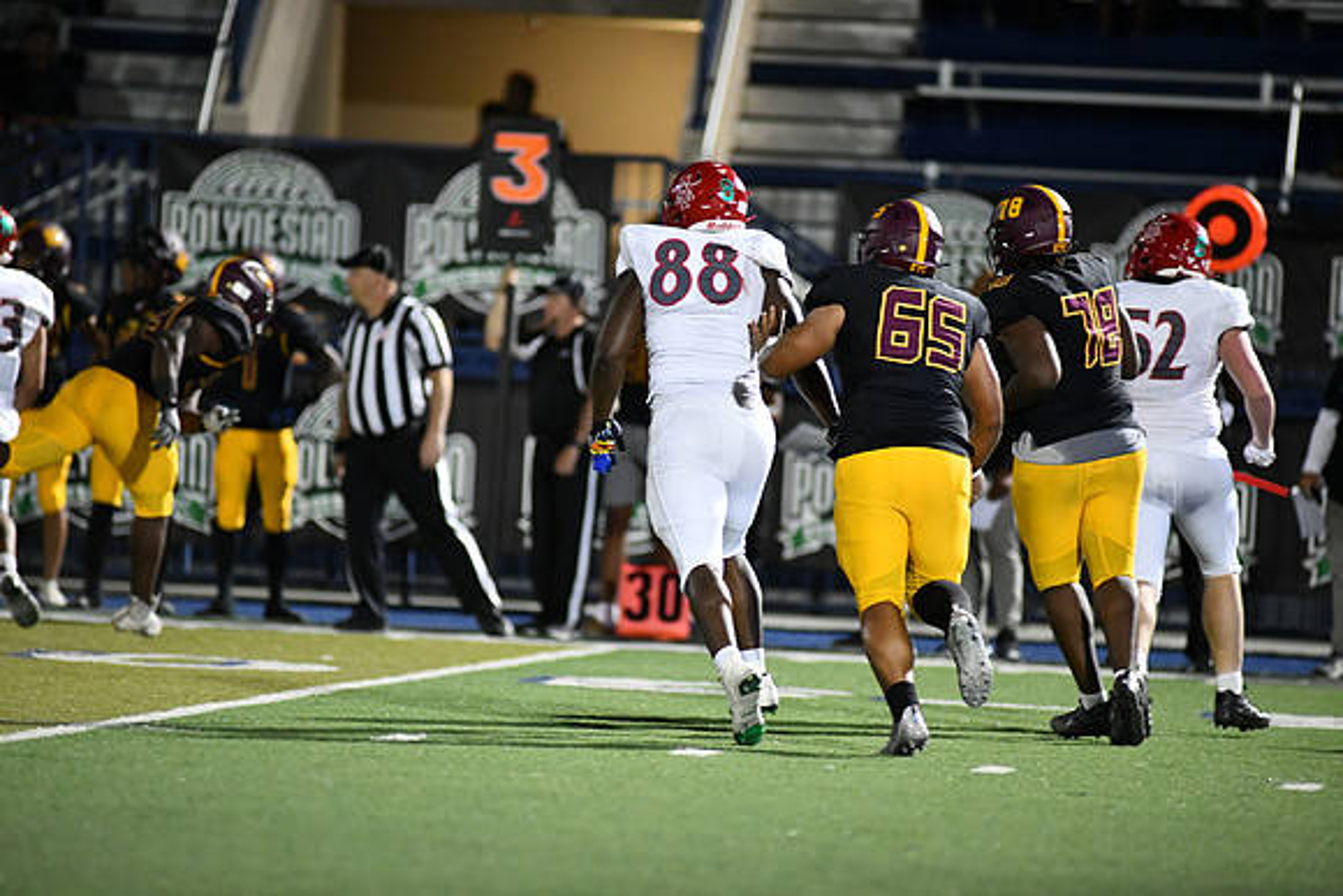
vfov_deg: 4.6
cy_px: 448
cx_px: 672
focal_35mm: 300
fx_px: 11194
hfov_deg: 6.9
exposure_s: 1/1000
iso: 4000
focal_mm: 300
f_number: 2.8
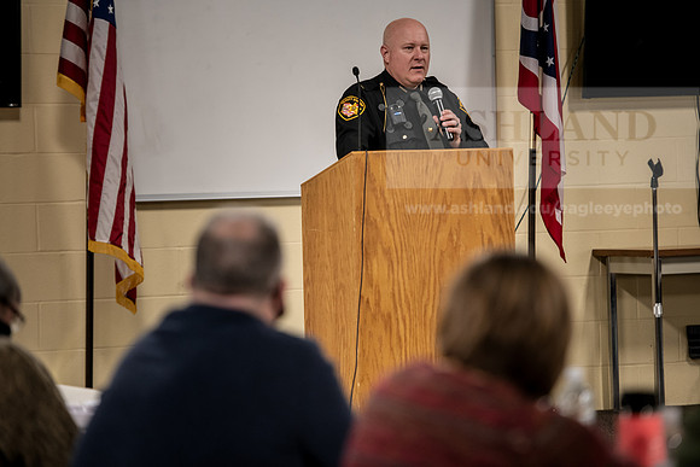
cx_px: 350
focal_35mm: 165
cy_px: 234
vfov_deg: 8.3
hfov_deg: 12.4
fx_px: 3209
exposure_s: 1/160
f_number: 3.2
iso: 1600
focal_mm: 165
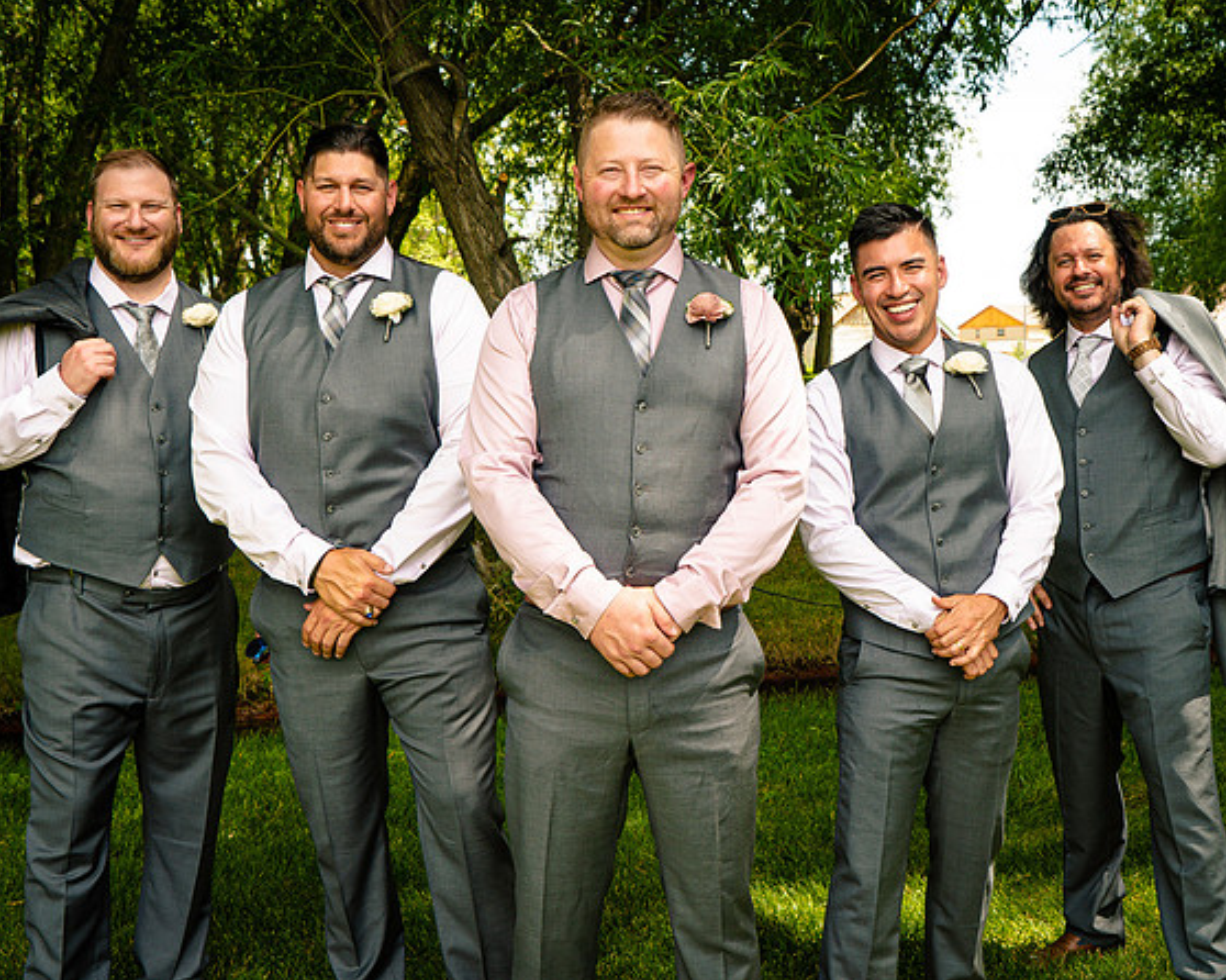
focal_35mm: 46
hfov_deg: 40.3
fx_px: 1669
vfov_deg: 32.7
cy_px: 501
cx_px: 629
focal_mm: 37
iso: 100
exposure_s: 1/80
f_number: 8
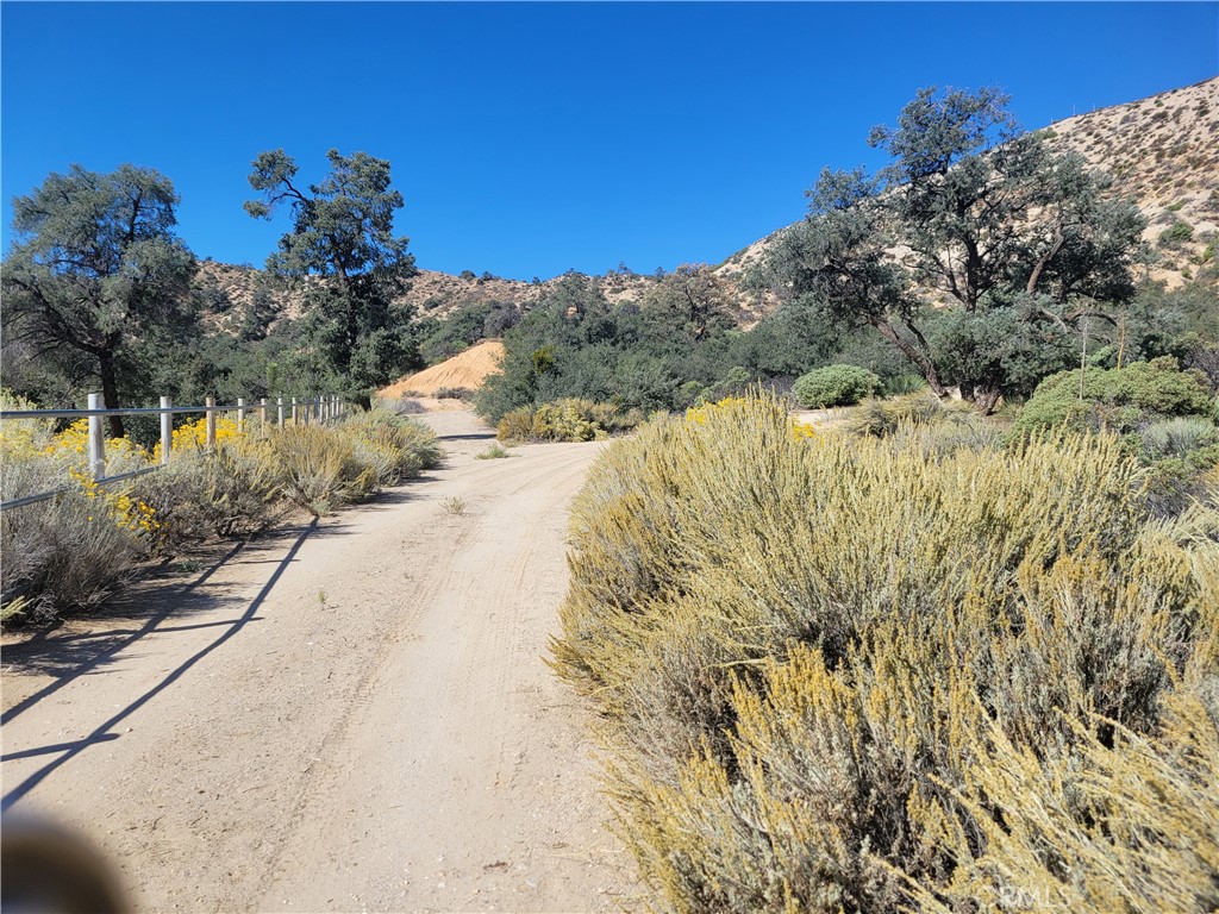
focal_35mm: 26
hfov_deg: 67.3
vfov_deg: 53.1
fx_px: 916
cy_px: 457
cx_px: 610
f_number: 1.8
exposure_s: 1/2664
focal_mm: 5.4
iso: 40
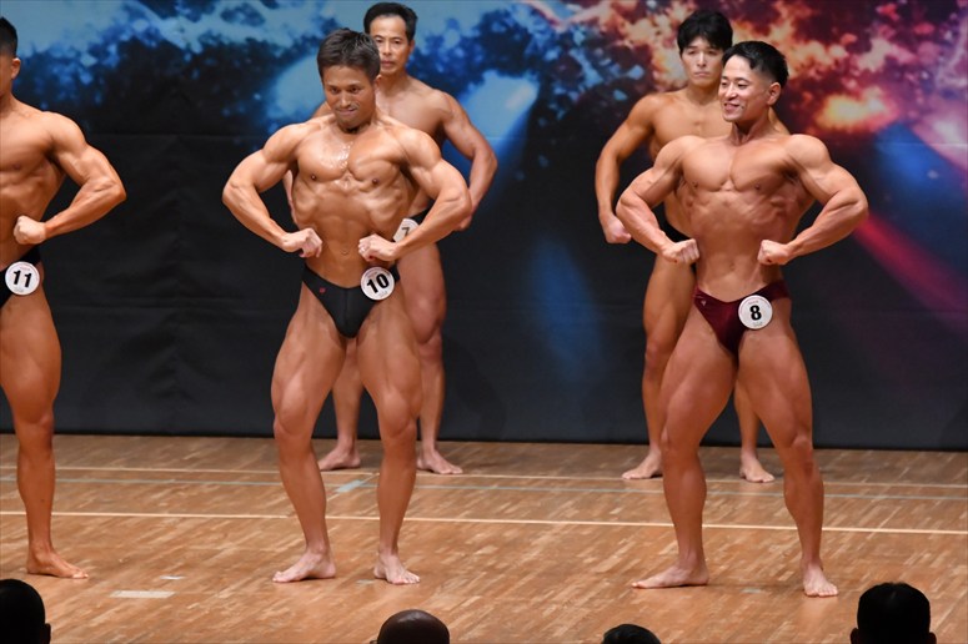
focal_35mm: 285
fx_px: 7660
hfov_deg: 7.2
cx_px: 484
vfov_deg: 4.8
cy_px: 322
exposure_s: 1/400
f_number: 5.6
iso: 6400
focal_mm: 190
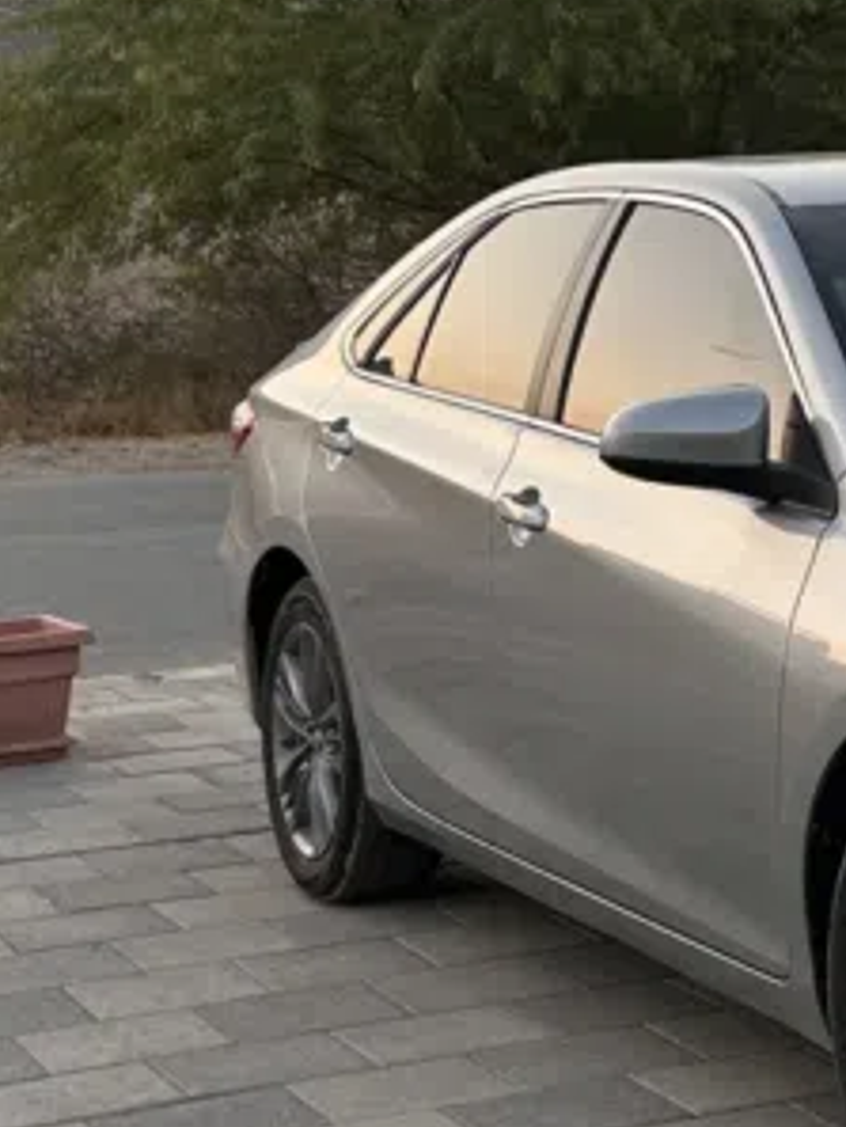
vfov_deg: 34.2
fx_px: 1824
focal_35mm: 56
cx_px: 1149
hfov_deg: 22.8
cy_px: 429
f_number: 1.5
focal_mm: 5.7
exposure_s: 1/336
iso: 50
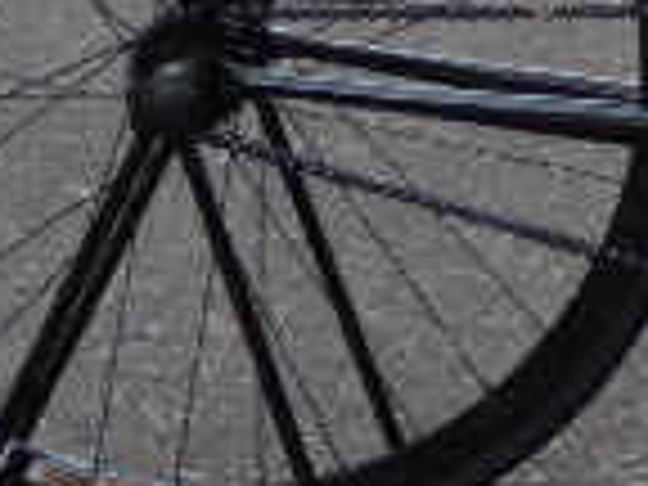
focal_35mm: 222
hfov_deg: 8.7
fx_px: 4156
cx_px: 909
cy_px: -194
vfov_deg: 6.6
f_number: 3.8
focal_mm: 8.8
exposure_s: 1/60
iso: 100
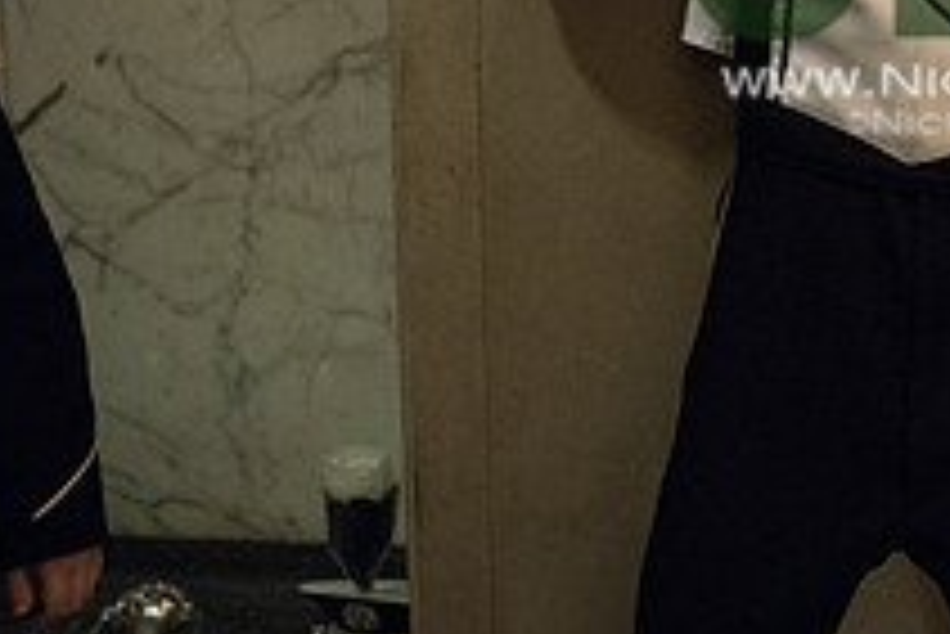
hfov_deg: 27.9
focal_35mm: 66
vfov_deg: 19.7
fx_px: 1743
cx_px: 1031
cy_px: -79
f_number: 2.8
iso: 10000
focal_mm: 24
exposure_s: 1/320
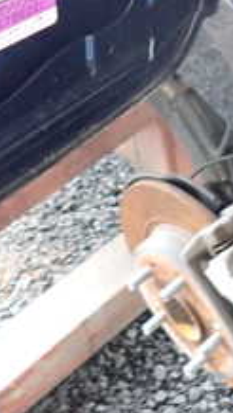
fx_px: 822
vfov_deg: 26.7
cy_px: -2
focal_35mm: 75
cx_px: 275
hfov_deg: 15.6
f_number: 2
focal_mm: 4.5
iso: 800
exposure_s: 1/30
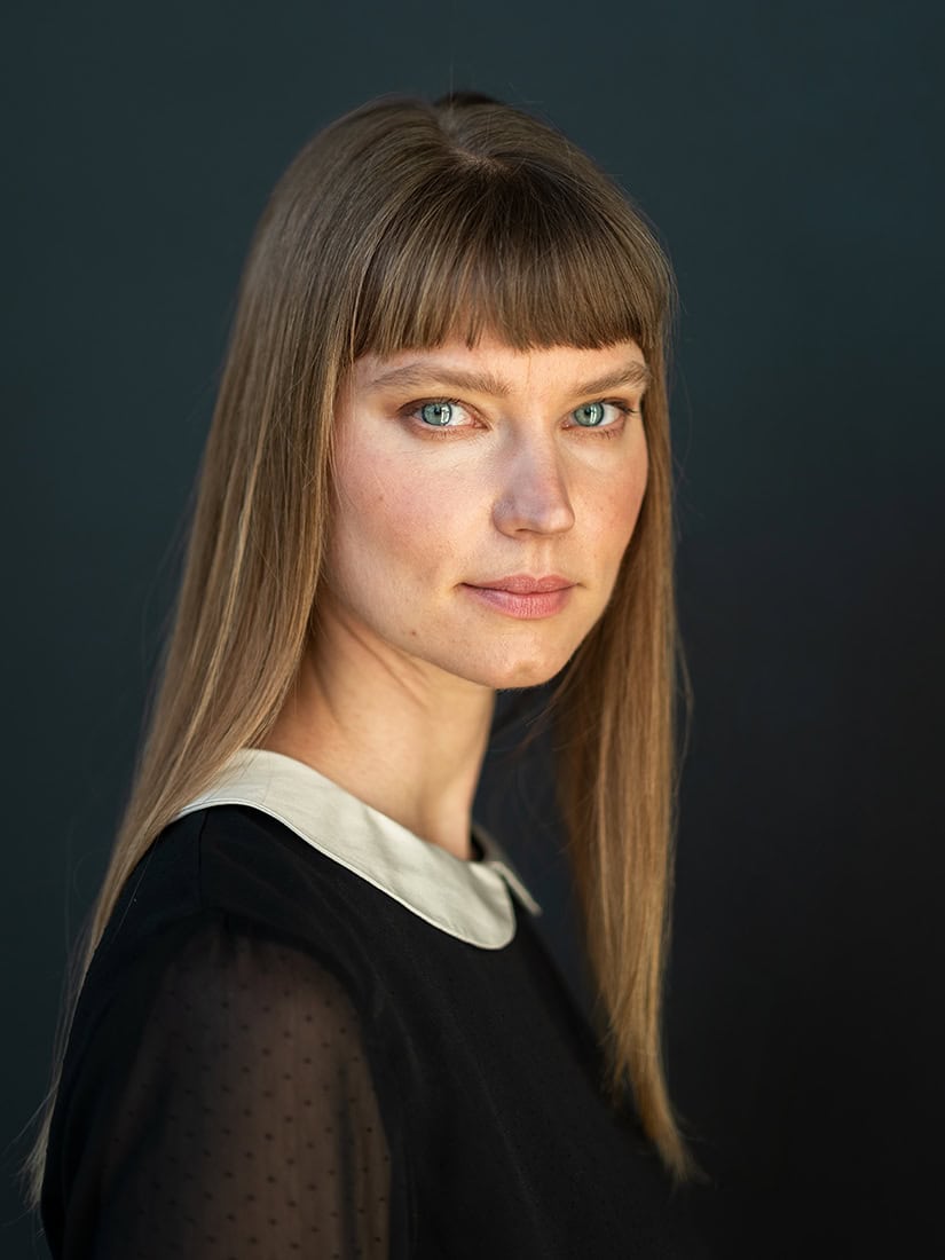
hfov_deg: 23.3
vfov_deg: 30.7
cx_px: 472
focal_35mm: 63
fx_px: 2293
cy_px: 630
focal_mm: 80
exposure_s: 1/320
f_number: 1.7
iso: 200
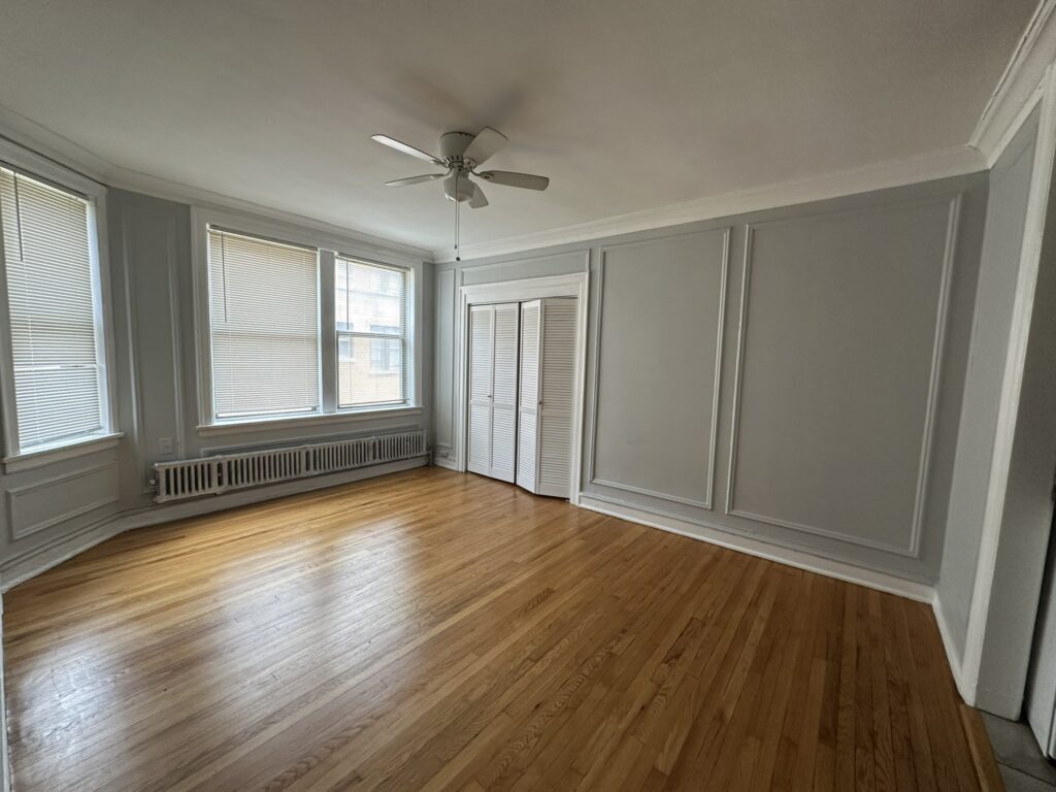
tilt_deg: -5.3
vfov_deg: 85.7
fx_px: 427
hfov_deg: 102.1
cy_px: 396
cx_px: 528
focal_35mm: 14
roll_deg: -1.8
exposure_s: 1/99
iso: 160
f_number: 2.2
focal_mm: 2.22
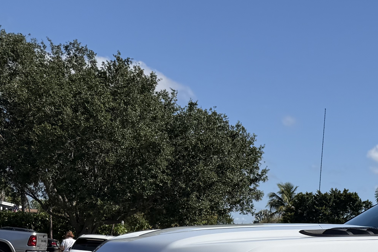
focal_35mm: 72
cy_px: 373
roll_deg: -3.2
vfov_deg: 17.2
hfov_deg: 23.5
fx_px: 756
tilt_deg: -8.7
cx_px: 535
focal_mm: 6.76
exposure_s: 1/6711
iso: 80
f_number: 1.78
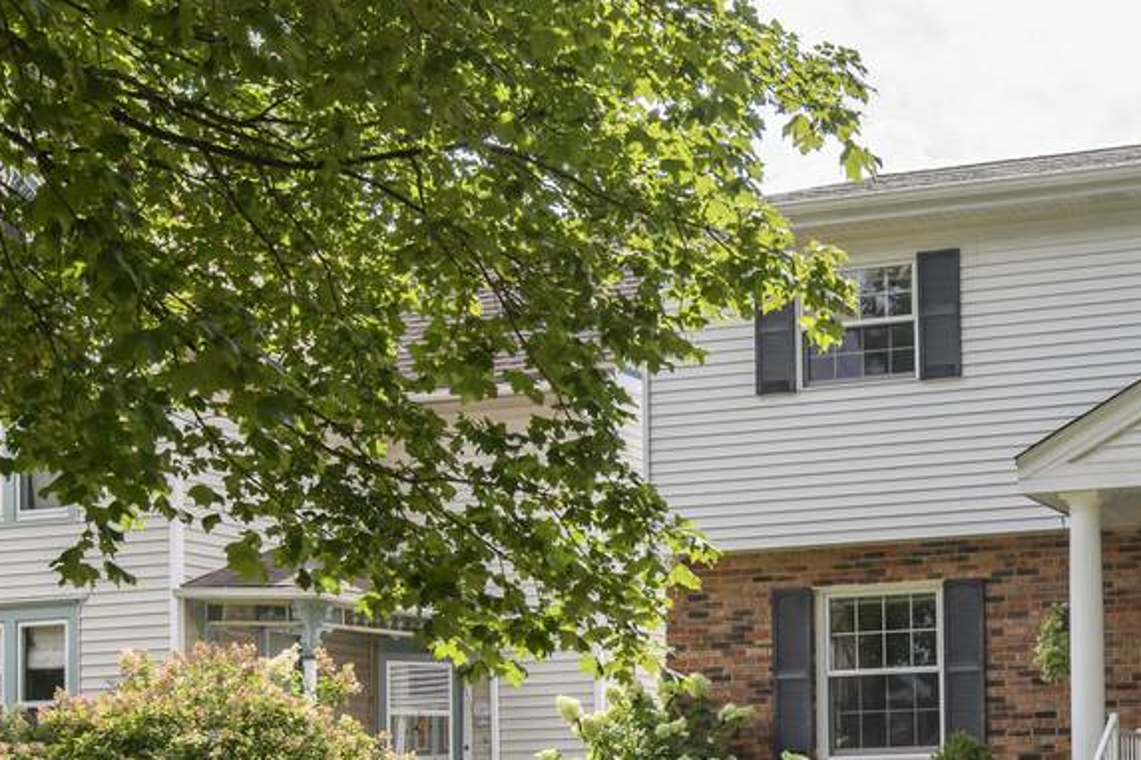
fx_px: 2123
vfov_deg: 19.6
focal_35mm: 67
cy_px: 782
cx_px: 1151
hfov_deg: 28.2
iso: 400
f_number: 8
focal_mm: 30
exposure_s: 1/200
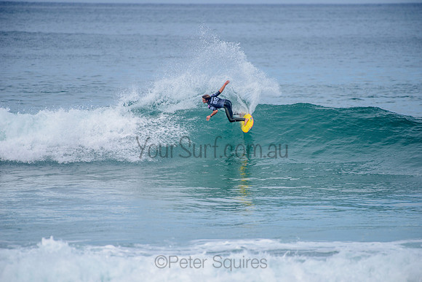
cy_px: 141
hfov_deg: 4.1
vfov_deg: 2.8
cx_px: 211
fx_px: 5862
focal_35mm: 500
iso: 200
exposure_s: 1/2000
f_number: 5.6
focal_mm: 500
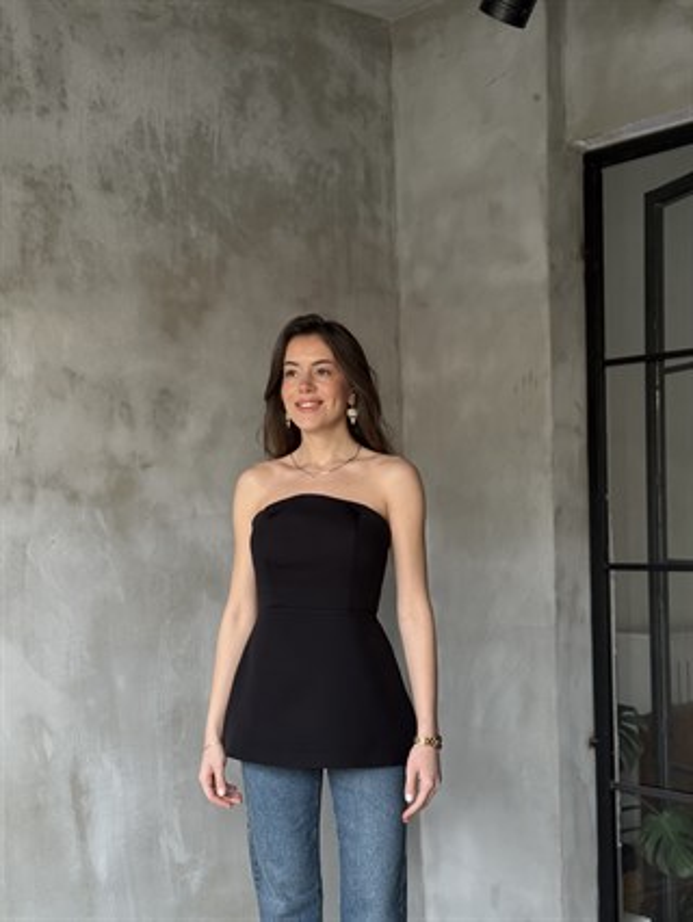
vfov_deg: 39.6
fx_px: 1280
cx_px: 346
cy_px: 461
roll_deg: +0.3
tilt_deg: +3.1
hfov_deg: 30.3
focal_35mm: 48
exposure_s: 1/49
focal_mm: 6.76
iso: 250
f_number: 1.78
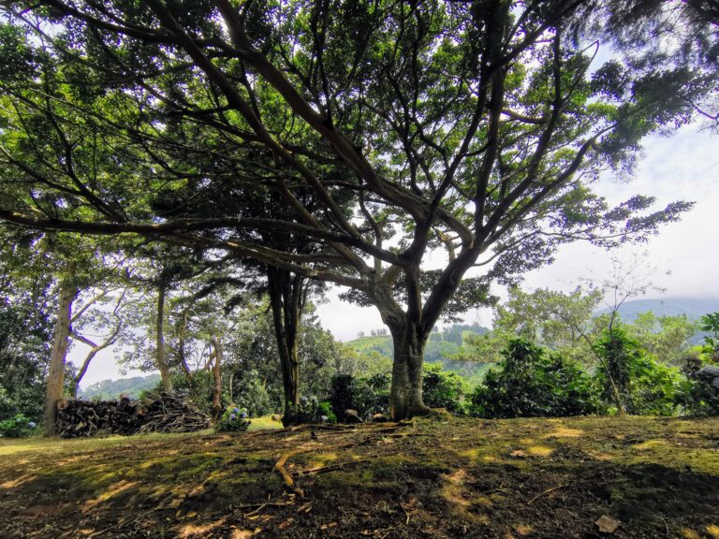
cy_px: 270
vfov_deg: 74.7
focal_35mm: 17
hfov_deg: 91.0
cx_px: 360
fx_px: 353
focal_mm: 2.23
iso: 50
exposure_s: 1/755
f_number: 2.2
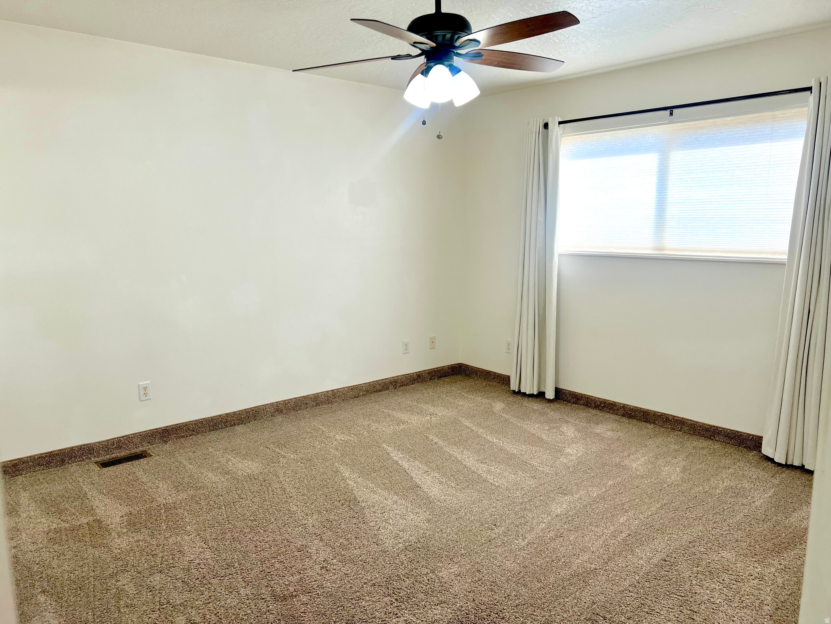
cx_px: 416
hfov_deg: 67.3
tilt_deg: -8.9
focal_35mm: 26
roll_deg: +0.7
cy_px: 312
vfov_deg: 53.1
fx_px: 624
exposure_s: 1/397
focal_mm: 5.7
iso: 50
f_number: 1.5
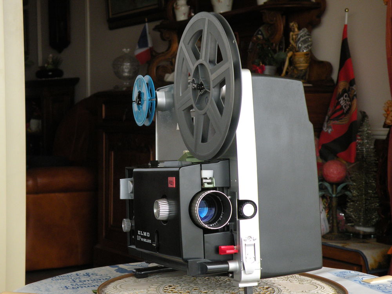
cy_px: 147
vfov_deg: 21.9
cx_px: 196
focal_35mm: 67
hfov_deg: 29.0
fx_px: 759
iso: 235
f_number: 3.5
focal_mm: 11.9
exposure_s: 1/60
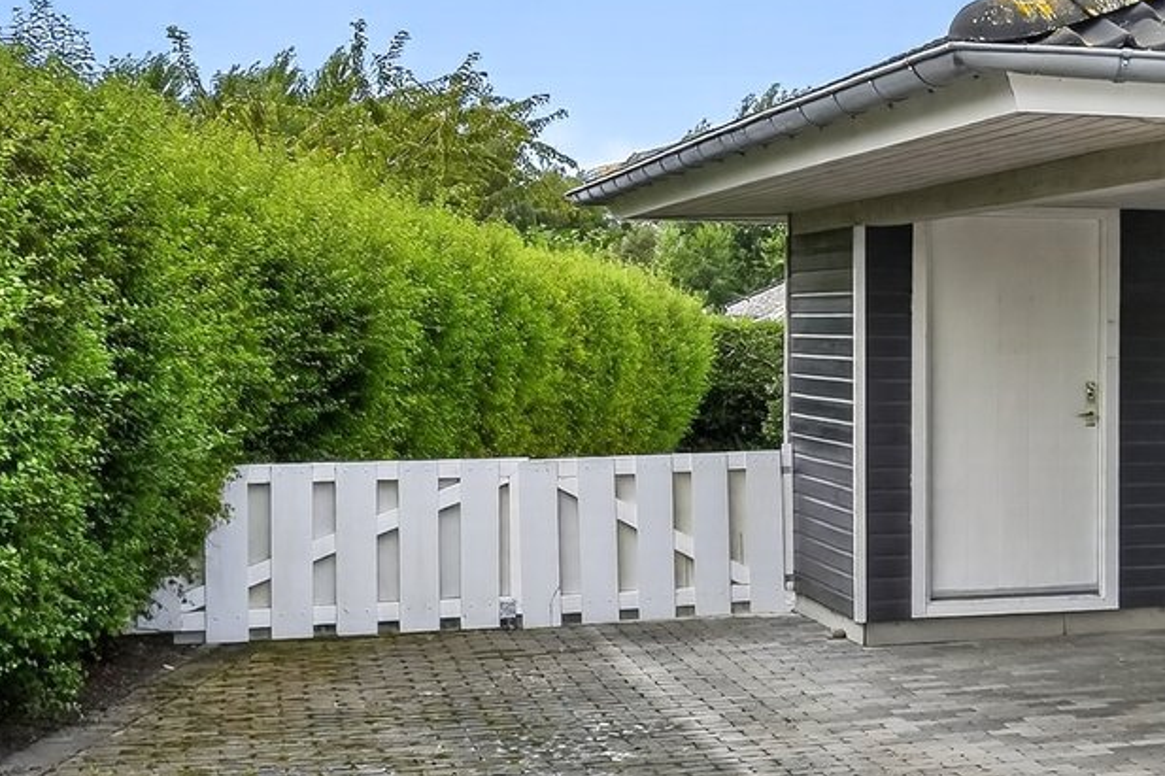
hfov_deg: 19.3
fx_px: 2685
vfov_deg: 16.4
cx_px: 2011
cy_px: 347
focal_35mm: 83
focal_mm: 20
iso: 400
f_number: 8
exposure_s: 1/125
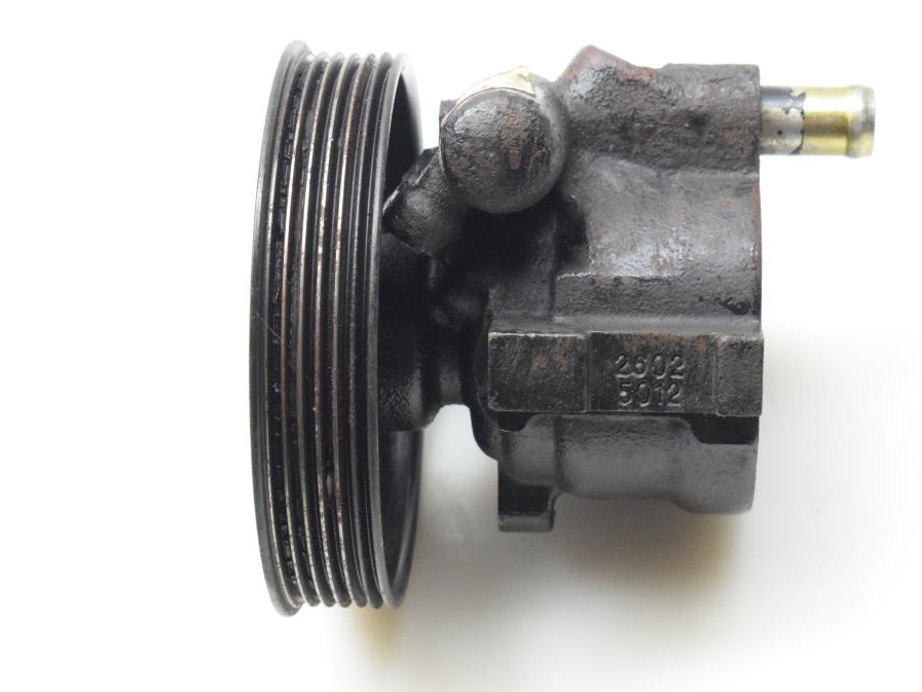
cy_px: 349
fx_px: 2412
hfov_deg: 21.6
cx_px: 514
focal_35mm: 91
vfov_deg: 16.3
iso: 6400
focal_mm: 55
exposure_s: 1/320
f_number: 9
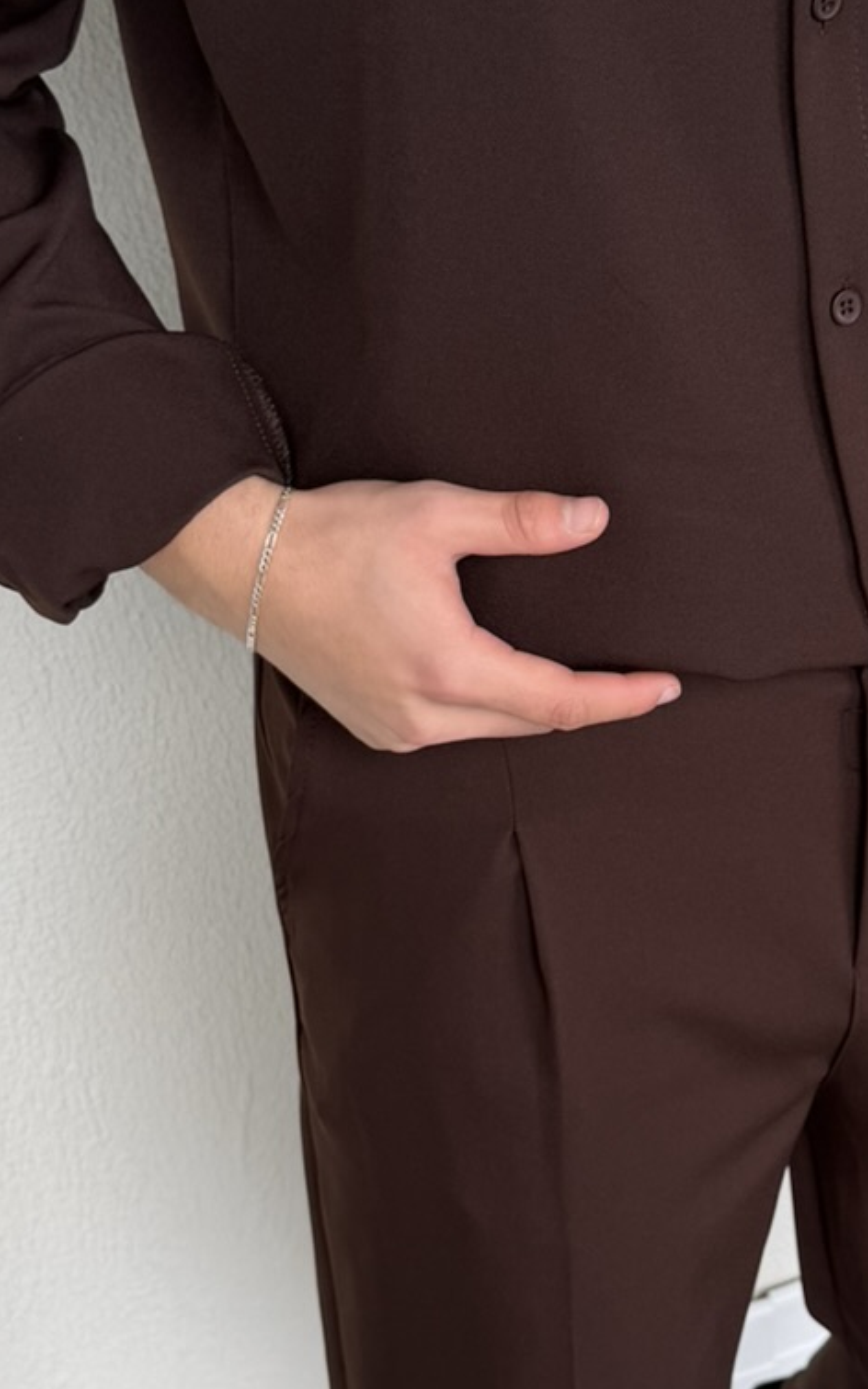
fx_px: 2611
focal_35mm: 69
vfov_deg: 29.8
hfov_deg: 18.8
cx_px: 627
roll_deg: -0.9
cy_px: 743
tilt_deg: -33.1
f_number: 1.78
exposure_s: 1/121
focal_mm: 6.76
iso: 64
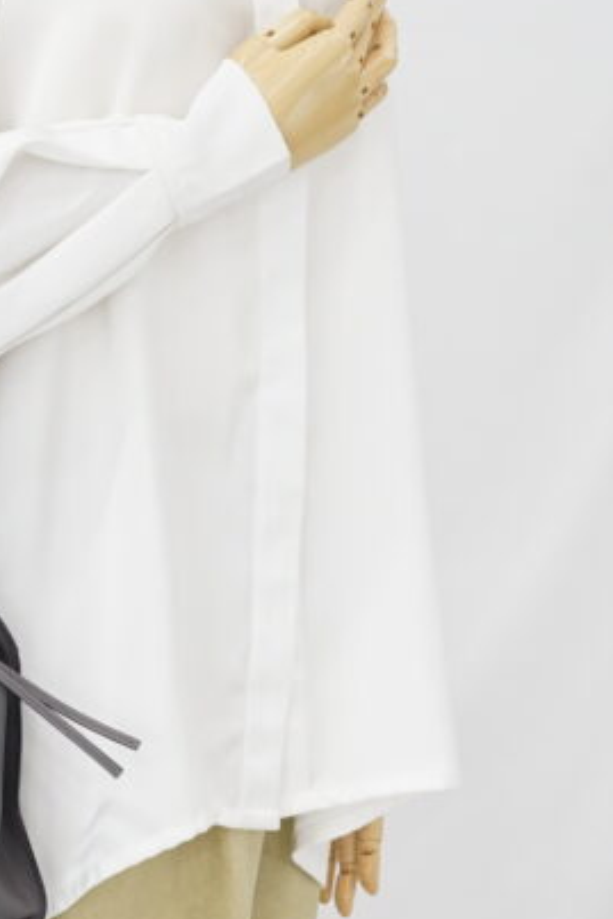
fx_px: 3241
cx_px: 74
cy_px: 442
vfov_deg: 16.1
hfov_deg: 10.8
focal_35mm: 127
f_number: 6.3
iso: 640
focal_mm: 50
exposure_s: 1/10
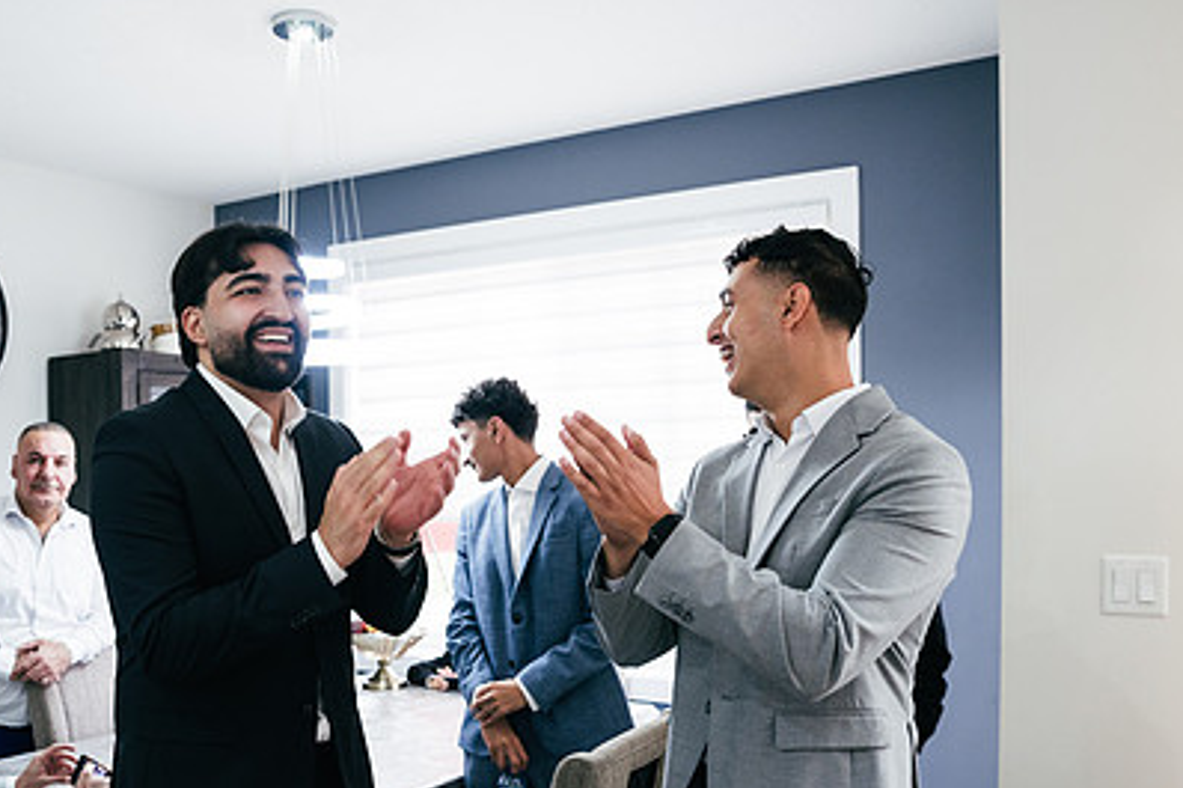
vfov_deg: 37.5
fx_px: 1150
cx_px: 511
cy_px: 519
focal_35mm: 35
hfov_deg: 54.3
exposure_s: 1/160
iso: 1250
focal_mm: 24
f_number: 2.8
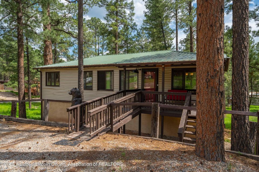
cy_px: 86
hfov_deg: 73.8
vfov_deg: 53.1
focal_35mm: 24
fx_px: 173
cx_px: 130
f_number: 8
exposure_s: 1/1250
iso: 400
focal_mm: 24
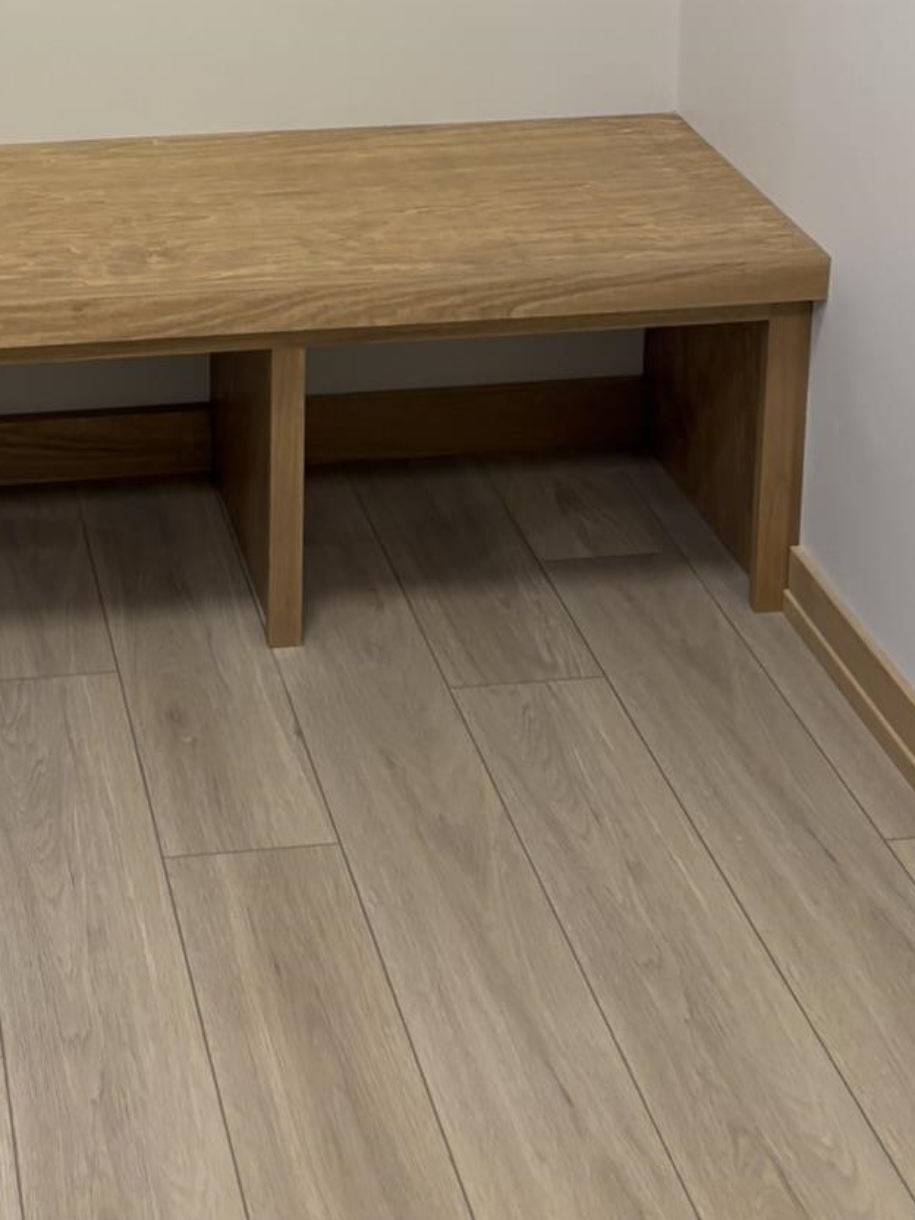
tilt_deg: -9.9
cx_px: 53
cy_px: -277
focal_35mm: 64
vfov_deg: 26.6
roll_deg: +0.3
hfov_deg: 22.3
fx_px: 2256
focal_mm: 5.96
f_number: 1.6
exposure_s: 1/60
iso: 64
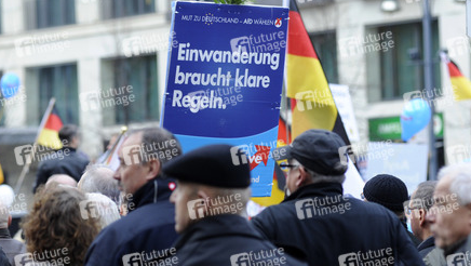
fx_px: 1687
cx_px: 229
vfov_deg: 9.0
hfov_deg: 15.9
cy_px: 125
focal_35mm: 135
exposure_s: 1/400
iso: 640
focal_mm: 125
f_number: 4.5
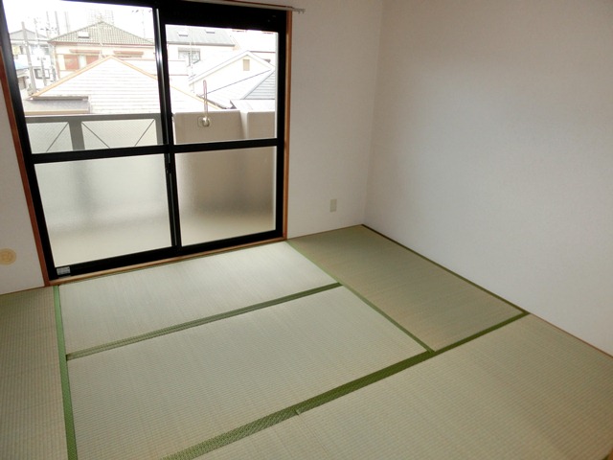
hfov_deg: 71.6
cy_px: 230
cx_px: 306
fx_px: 425
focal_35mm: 24
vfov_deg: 56.8
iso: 160
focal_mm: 4.24
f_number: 3
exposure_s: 1/125
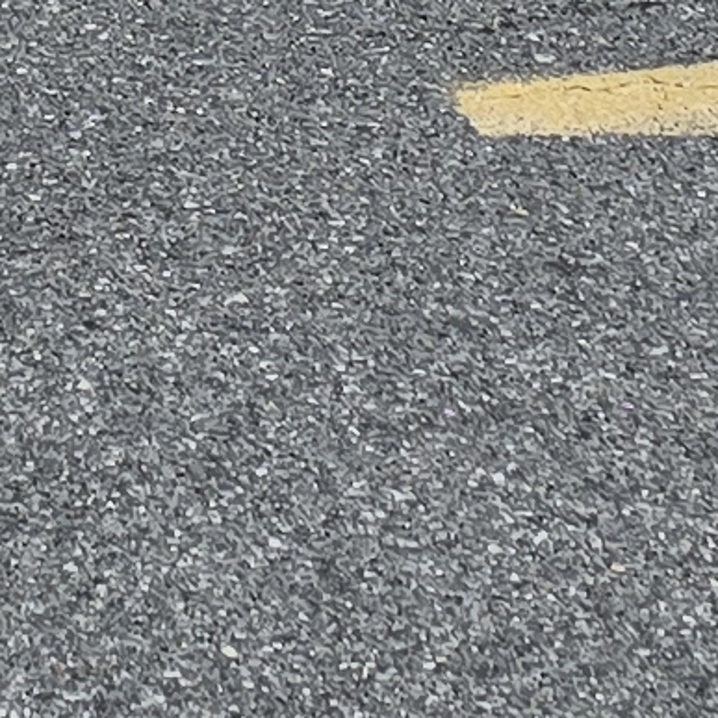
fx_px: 4928
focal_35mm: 210
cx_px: -427
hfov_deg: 8.1
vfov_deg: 7.2
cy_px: -1609
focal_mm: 6.3
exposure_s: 1/294
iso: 12
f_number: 1.7
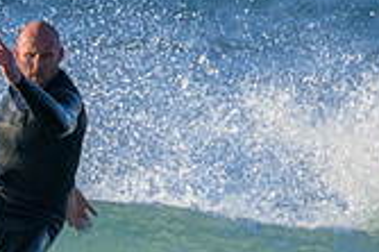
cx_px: -98
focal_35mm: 2781
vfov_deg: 0.5
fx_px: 29249
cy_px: 330
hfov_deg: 0.7
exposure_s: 1/2000
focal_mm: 800
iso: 4000
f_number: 11
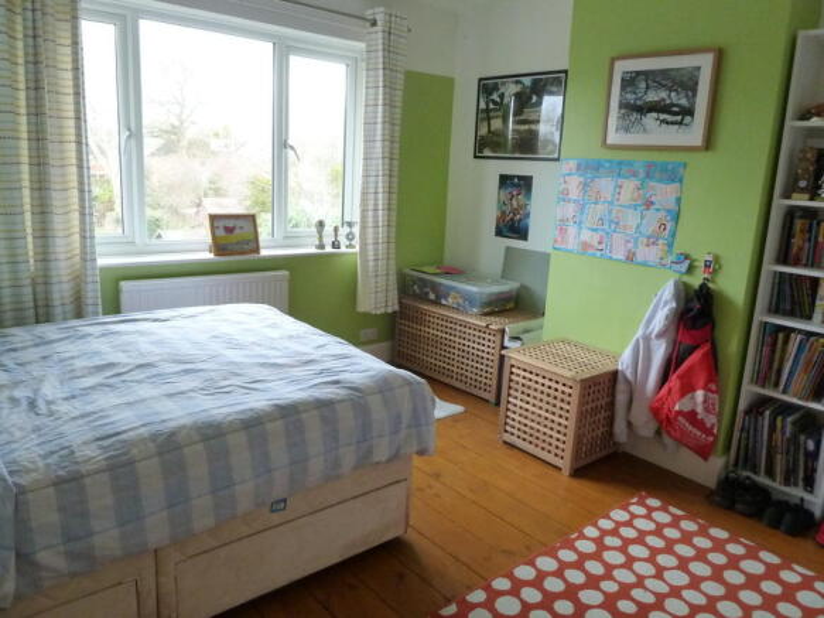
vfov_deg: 54.9
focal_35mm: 25
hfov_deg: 69.4
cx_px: 412
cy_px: 309
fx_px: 595
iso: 400
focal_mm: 4.1
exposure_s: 1/20
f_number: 3.3
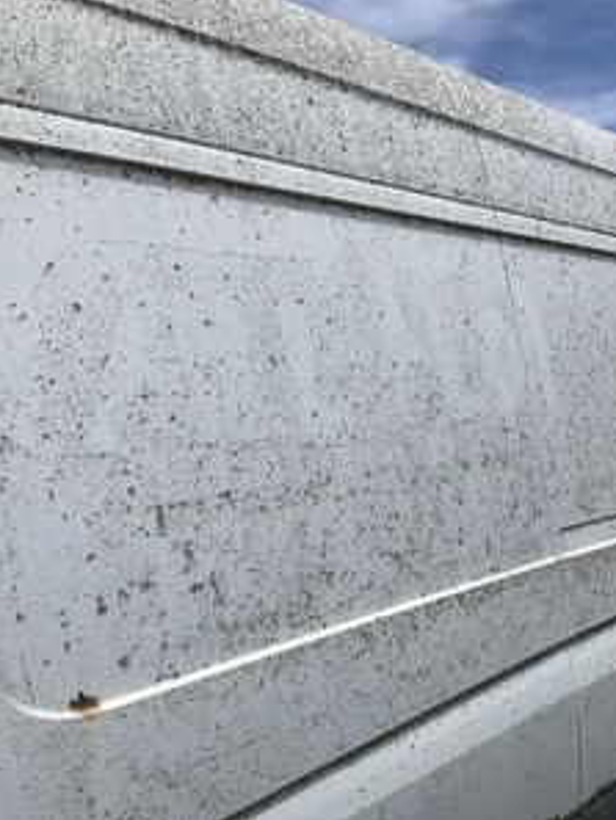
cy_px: 411
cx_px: 370
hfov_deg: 36.7
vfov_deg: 47.8
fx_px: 925
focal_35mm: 39
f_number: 1.8
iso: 25
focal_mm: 3
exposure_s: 1/2801
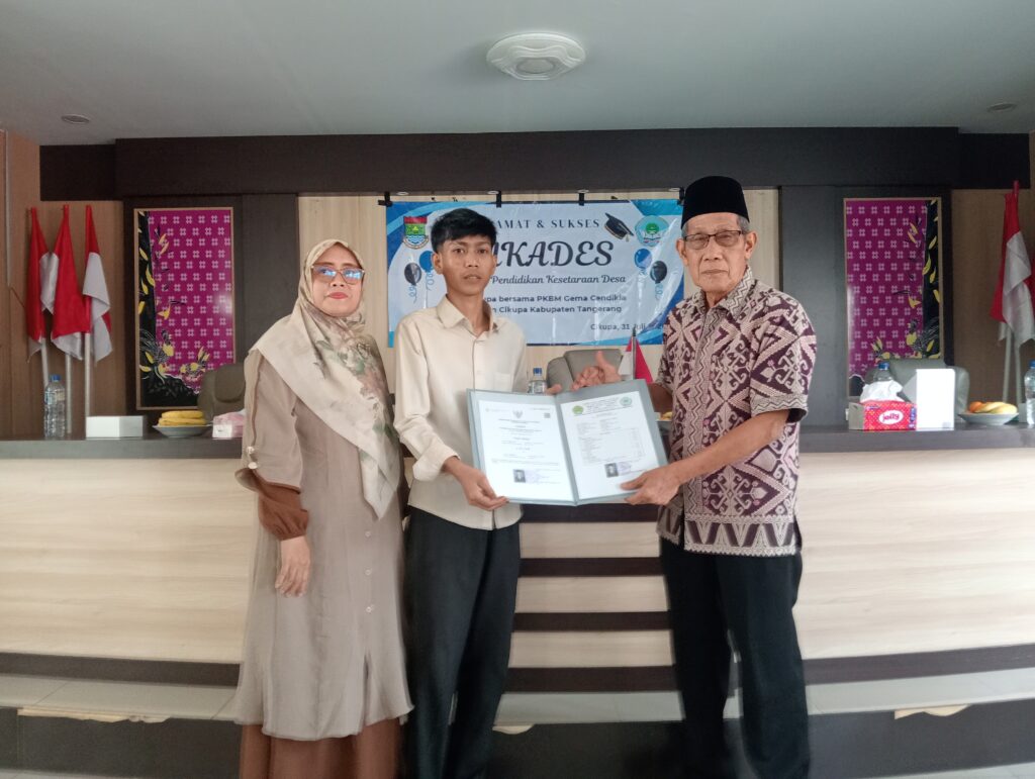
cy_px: 390
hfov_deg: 63.4
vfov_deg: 49.9
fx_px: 838
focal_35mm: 28
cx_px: 518
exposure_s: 1/33.3
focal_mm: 3.98
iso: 416
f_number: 1.8
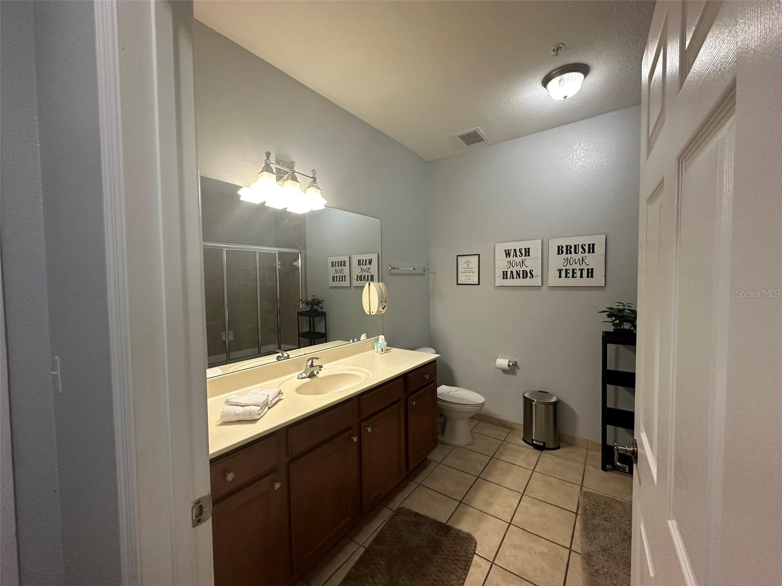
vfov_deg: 85.7
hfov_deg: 102.1
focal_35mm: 14
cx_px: 391
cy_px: 293
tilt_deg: -1.9
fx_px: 316
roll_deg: +0.6
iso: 250
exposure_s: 1/120
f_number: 2.2
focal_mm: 2.22
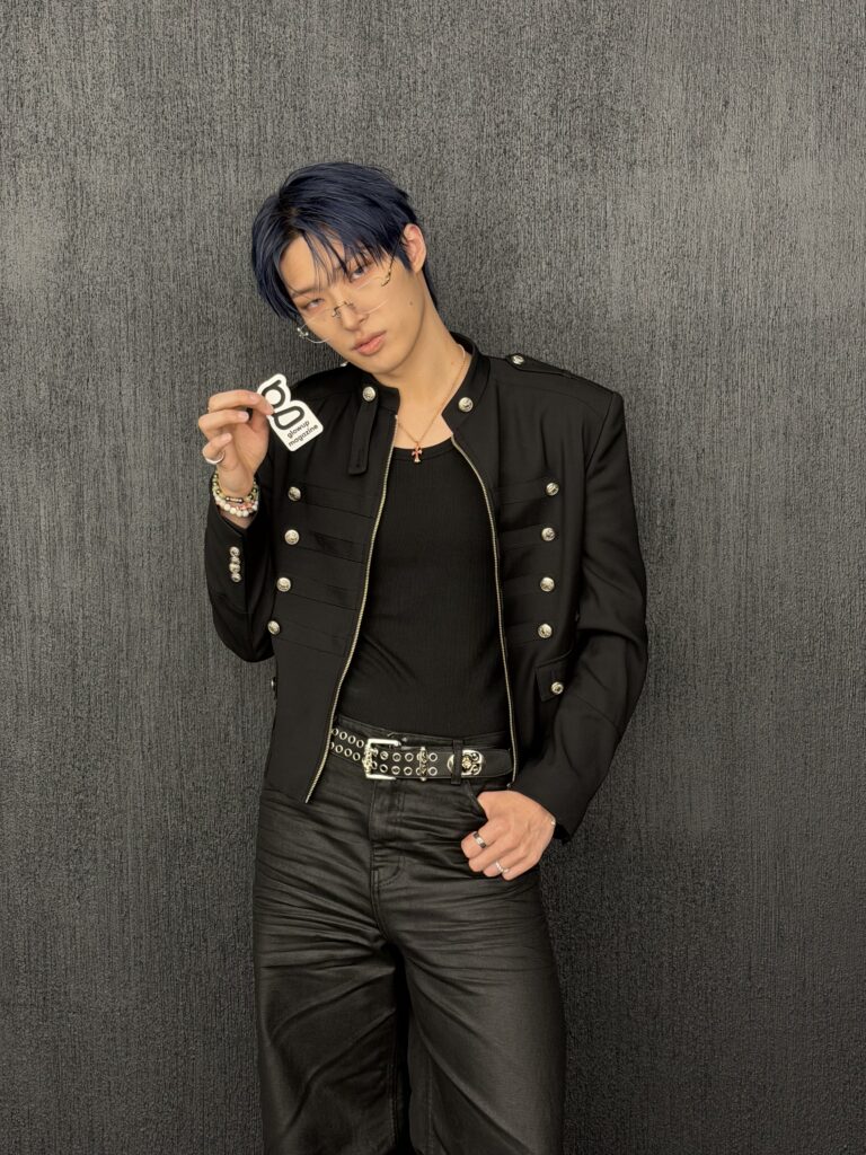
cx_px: 433
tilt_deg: -3.5
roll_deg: -1.3
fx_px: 1601
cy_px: 578
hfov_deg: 30.3
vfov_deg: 39.7
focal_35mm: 48
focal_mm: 6.76
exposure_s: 1/60
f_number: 1.78
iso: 50
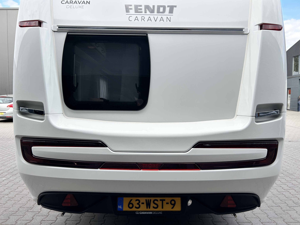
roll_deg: -0.3
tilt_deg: -3.4
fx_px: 225
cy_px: 112
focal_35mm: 26
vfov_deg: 53.1
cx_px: 150
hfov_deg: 67.3
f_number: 1.5
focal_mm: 5.7
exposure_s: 1/982
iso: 50
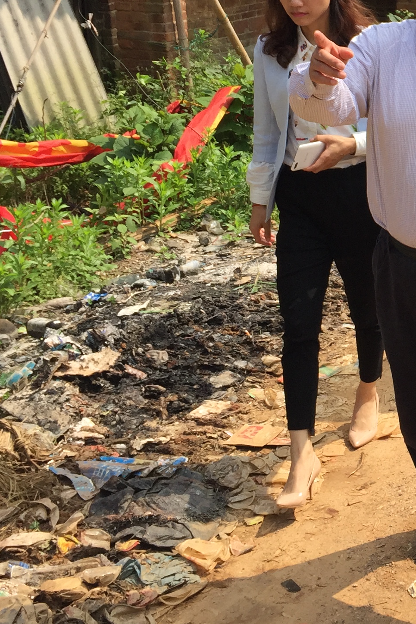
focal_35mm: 68
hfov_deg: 18.2
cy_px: 150
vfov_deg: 29.2
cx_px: 586
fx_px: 1179
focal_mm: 4.15
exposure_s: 1/1276
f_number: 2.2
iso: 32
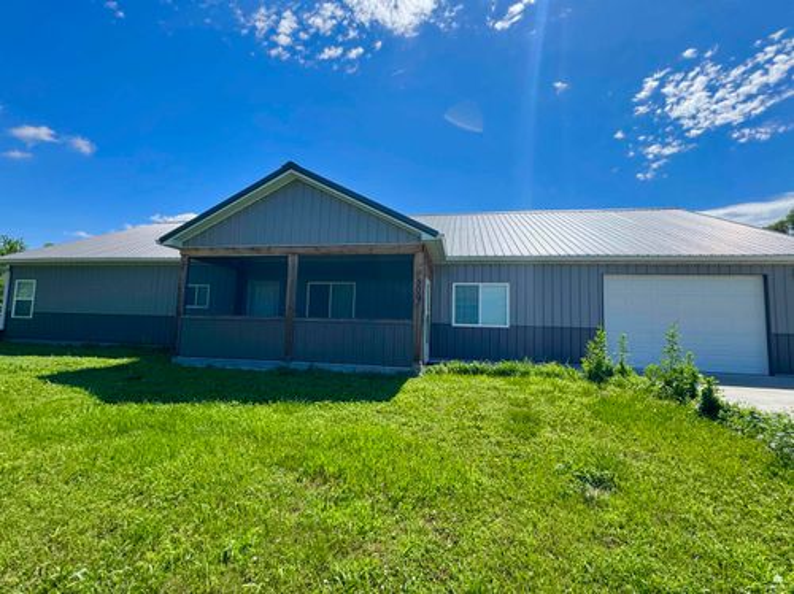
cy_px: 297
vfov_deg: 85.6
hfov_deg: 102.1
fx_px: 321
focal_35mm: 14
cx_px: 397
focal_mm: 2.22
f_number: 2.2
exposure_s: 1/1567
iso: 50
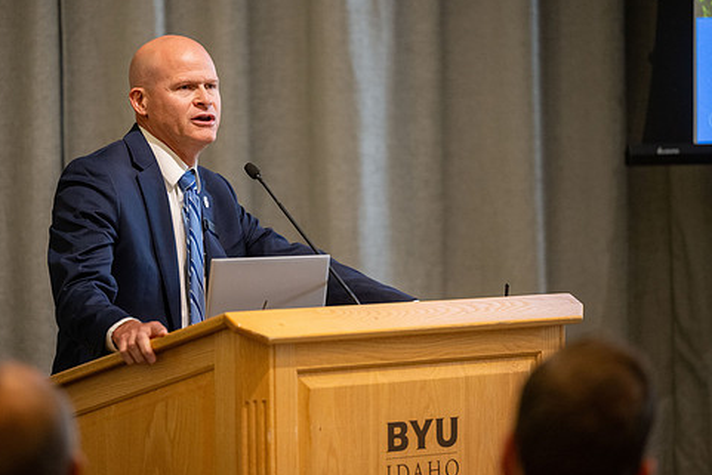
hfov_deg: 11.0
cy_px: 233
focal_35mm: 187
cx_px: 300
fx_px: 3699
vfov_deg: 7.3
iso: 2500
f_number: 2.8
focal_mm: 155
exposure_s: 1/200
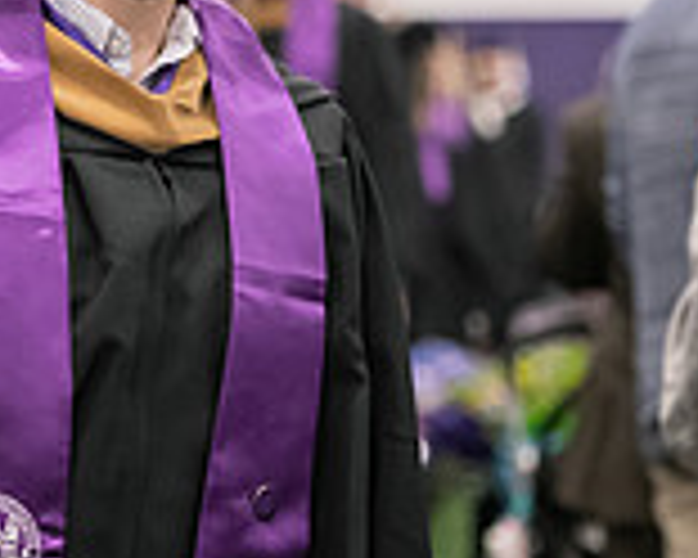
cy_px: 16
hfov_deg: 5.4
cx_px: 212
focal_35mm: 358
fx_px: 7396
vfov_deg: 4.3
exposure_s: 1/200
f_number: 3.2
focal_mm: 102
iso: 3200
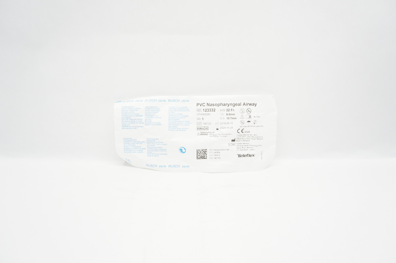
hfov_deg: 67.4
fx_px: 297
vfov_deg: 47.8
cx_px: 198
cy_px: 132
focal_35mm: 27
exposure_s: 1/60
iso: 800
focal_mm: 18
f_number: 6.3
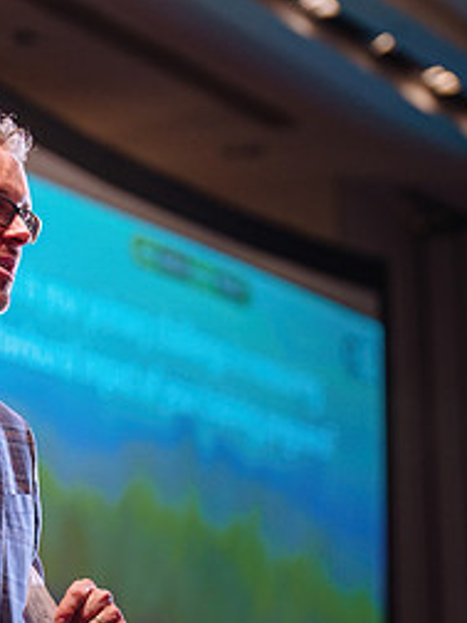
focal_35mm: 217
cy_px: 370
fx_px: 3903
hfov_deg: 6.8
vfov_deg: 9.1
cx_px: -64
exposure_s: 1/160
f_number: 3.2
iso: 800
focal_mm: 98
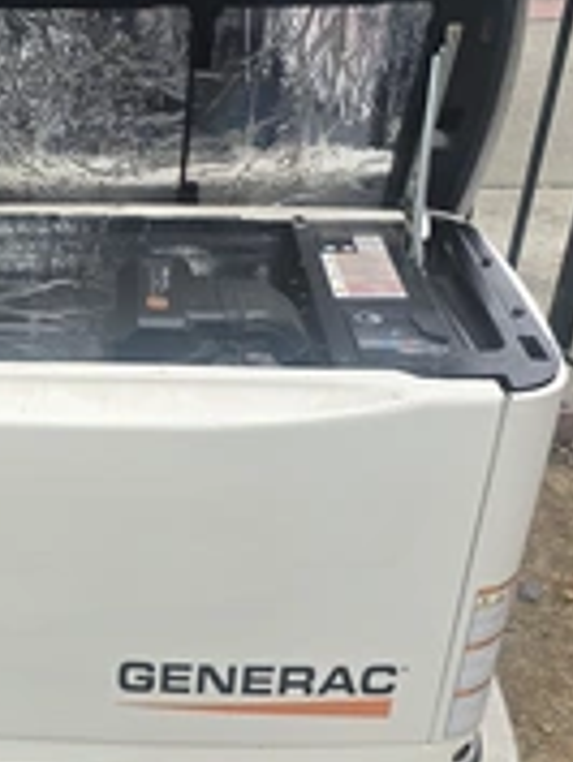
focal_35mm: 52
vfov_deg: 36.8
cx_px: 26
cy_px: 396
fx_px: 1146
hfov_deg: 26.8
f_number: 1.7
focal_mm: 6.3
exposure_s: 1/180
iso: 16
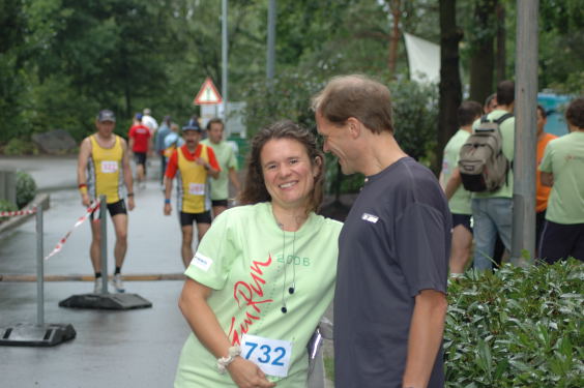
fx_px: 1702
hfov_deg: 19.5
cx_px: 292
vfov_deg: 13.0
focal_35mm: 105
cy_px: 194
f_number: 4
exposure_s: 1/60
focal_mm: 70
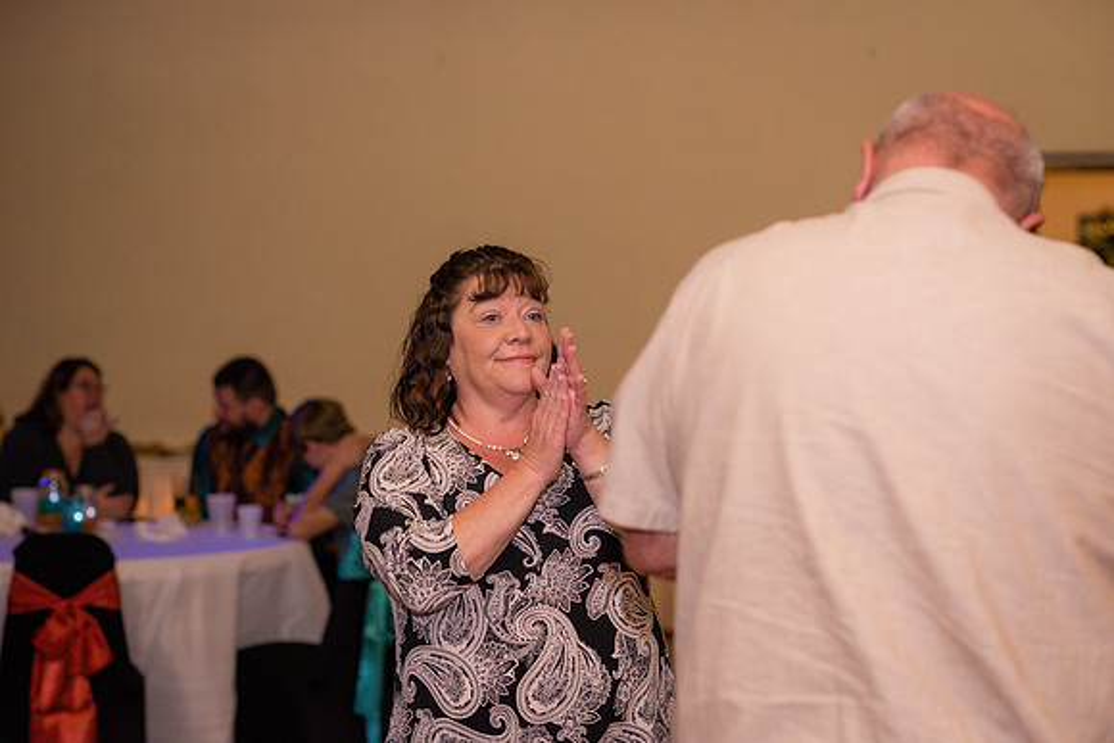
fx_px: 2631
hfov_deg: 23.9
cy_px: 372
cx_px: 557
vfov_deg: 16.1
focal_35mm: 85
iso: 640
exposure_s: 1/250
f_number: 3.2
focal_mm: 85
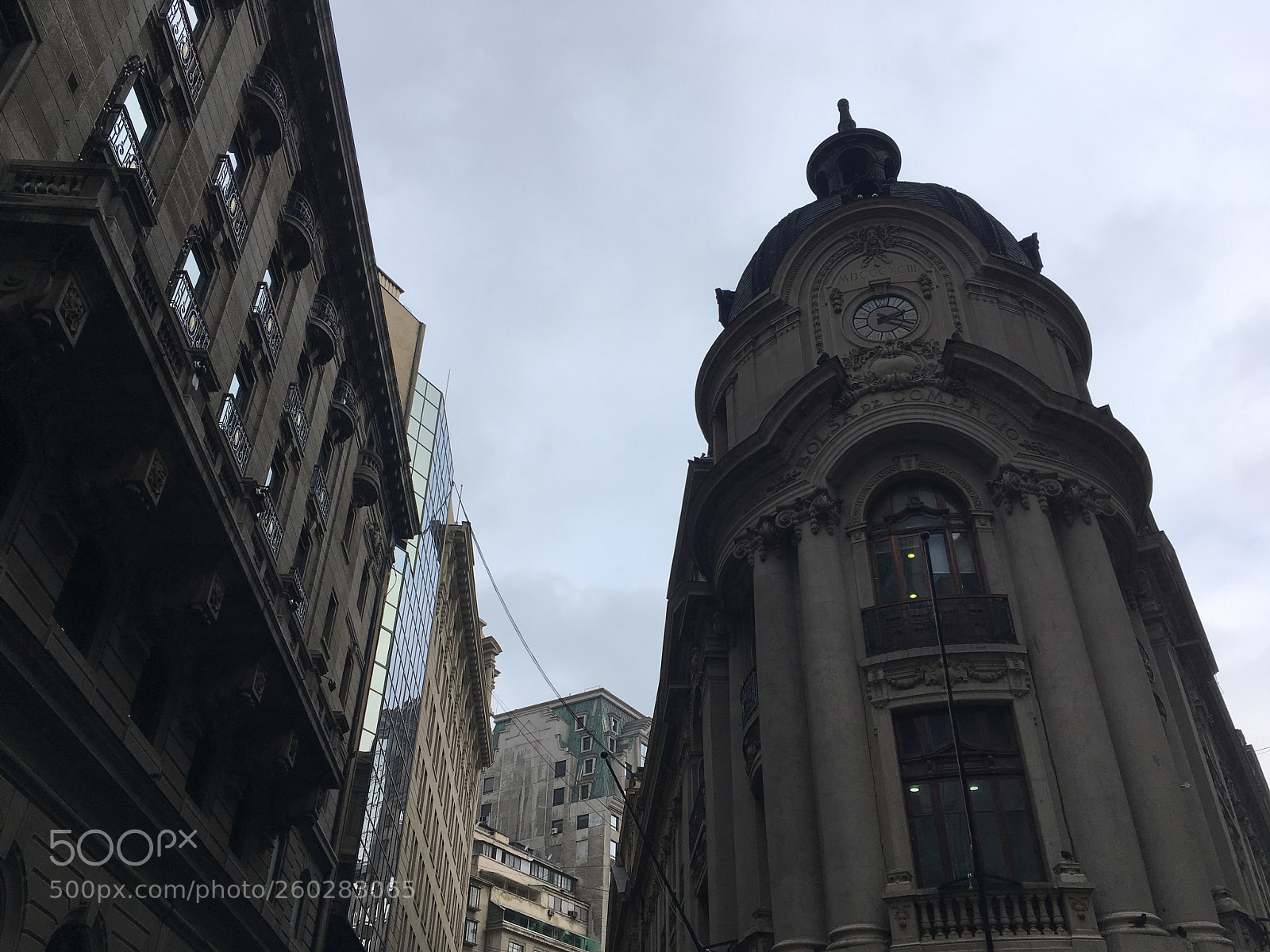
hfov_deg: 61.7
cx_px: 635
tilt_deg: +36.7
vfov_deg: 48.2
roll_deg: -0.1
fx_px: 1064
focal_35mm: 29
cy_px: 476
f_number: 2.2
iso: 25
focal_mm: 4.15
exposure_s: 1/630
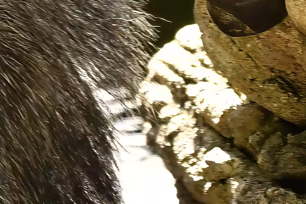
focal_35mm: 5167
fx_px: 43916
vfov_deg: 0.3
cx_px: -471
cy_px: 207
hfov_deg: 0.4
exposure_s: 1/320
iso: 800
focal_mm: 440
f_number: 6.3
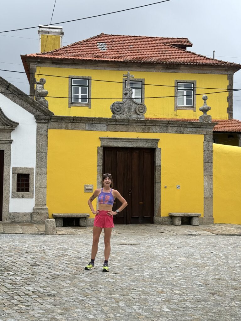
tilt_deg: +2.2
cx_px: 120
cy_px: 160
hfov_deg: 30.3
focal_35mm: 48
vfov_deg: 39.7
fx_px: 446
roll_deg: -0.7
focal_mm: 6.76
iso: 64
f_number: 1.78
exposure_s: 1/832
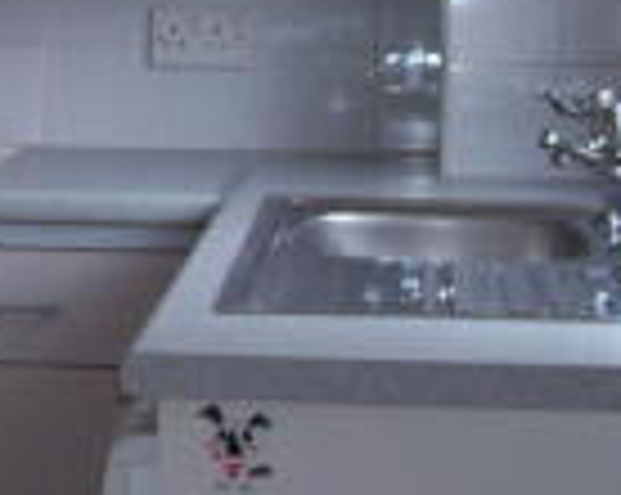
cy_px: 196
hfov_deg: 12.4
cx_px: -310
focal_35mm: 148
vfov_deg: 10.4
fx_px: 2716
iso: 80
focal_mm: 6
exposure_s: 1/60
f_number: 2.7
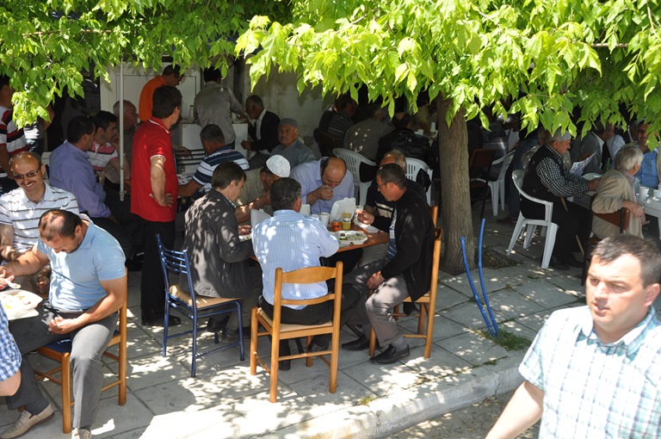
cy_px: 220
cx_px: 330
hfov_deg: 46.5
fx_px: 770
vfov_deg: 31.8
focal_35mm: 42
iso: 200
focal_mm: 28
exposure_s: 1/200
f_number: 7.1
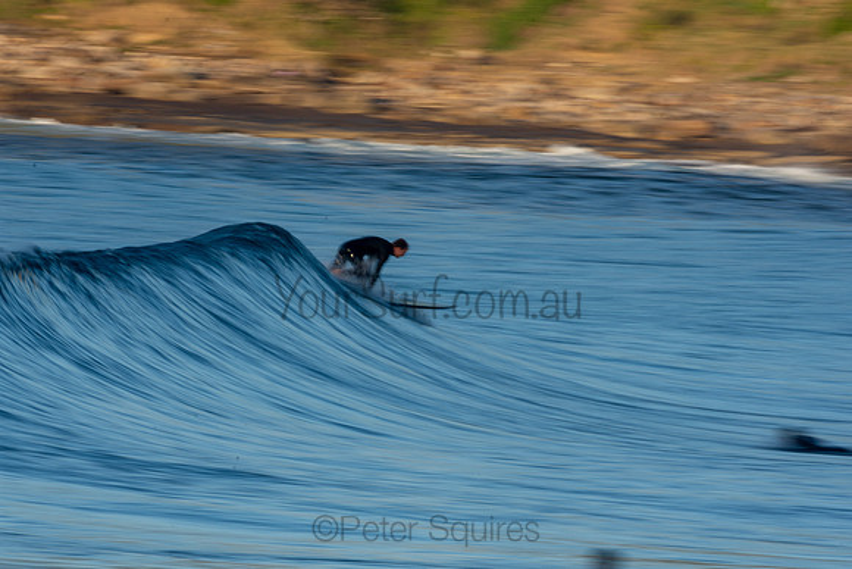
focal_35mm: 750
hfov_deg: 2.7
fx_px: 17753
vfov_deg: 1.8
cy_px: 284
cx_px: 426
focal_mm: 500
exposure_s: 1/20
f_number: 25
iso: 100
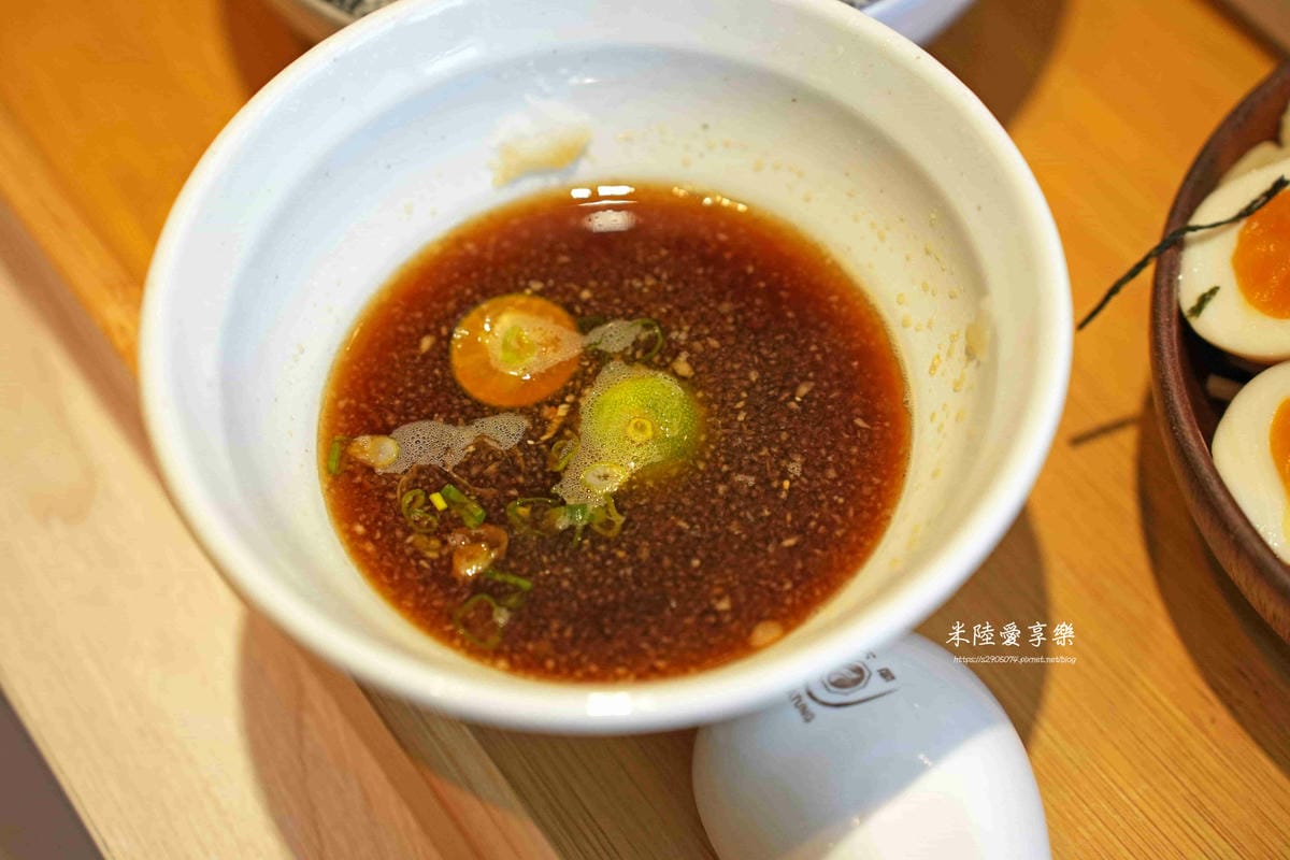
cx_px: 645
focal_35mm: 61
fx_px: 2186
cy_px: 430
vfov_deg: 22.3
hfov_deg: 32.9
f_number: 3.2
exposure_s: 1/1600
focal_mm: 61
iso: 1600
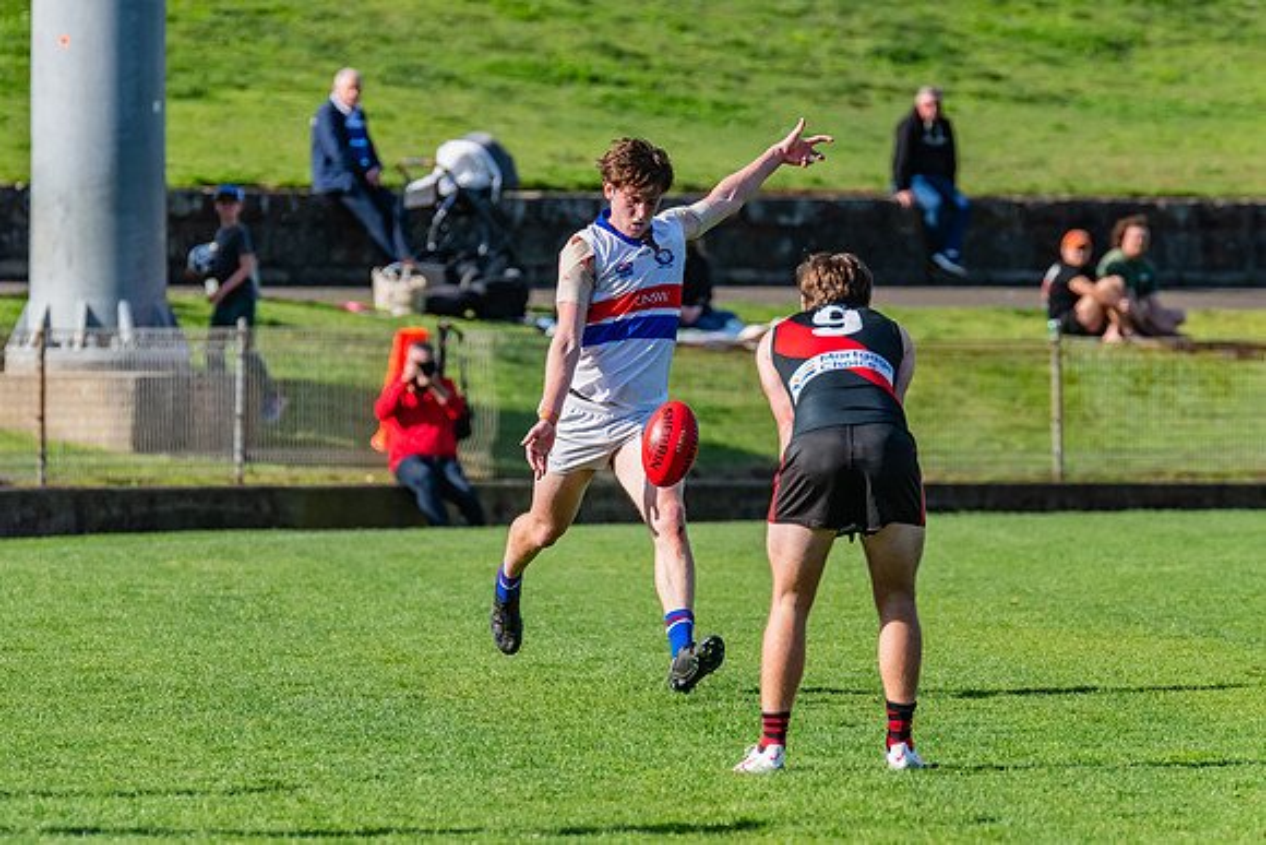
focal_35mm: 495
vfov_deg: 2.8
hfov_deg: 4.2
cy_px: 422
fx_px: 17422
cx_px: 534
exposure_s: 1/1600
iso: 800
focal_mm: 420
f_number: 9
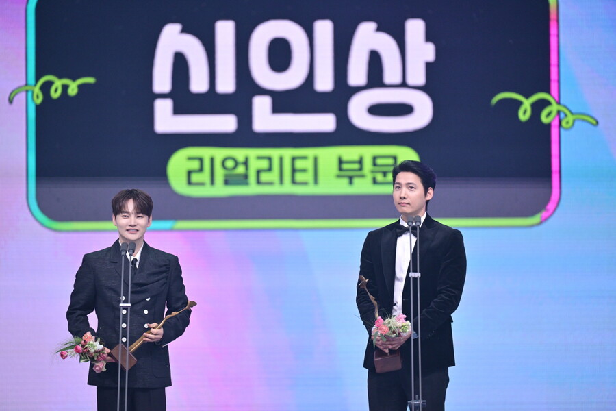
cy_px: 206
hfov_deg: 10.3
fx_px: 3422
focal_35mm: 200
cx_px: 308
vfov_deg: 6.9
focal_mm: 200
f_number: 2.8
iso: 2000
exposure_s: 1/1000
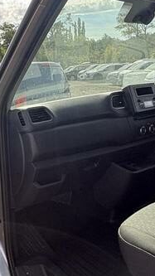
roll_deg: +0.4
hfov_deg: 27.8
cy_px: 121
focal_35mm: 41
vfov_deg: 49.3
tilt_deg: -3.3
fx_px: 300
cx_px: 13
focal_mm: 2.22
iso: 40
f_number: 2.2
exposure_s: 1/512
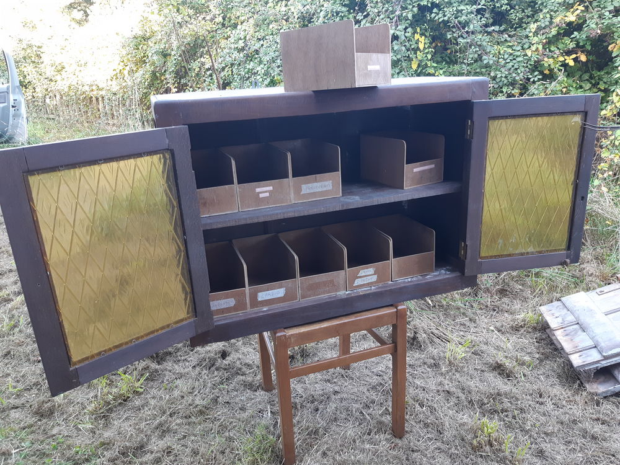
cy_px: 232
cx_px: 310
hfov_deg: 67.3
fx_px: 466
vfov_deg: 53.1
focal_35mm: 26
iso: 80
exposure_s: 1/60
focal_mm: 3.93
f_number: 1.7
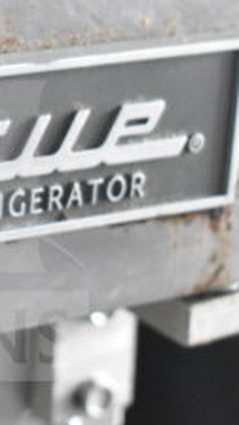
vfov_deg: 12.0
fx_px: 2028
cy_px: 231
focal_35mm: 180
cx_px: -125
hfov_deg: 6.6
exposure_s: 1/100
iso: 6400
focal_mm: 42
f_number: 5
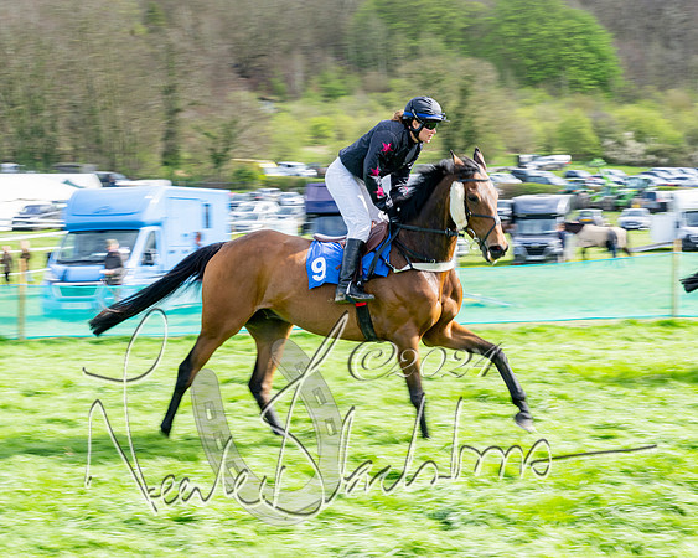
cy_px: 279
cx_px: 318
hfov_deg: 24.2
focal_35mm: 79
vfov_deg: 19.4
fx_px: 1629
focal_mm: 70
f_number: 11
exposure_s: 1/125
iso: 200
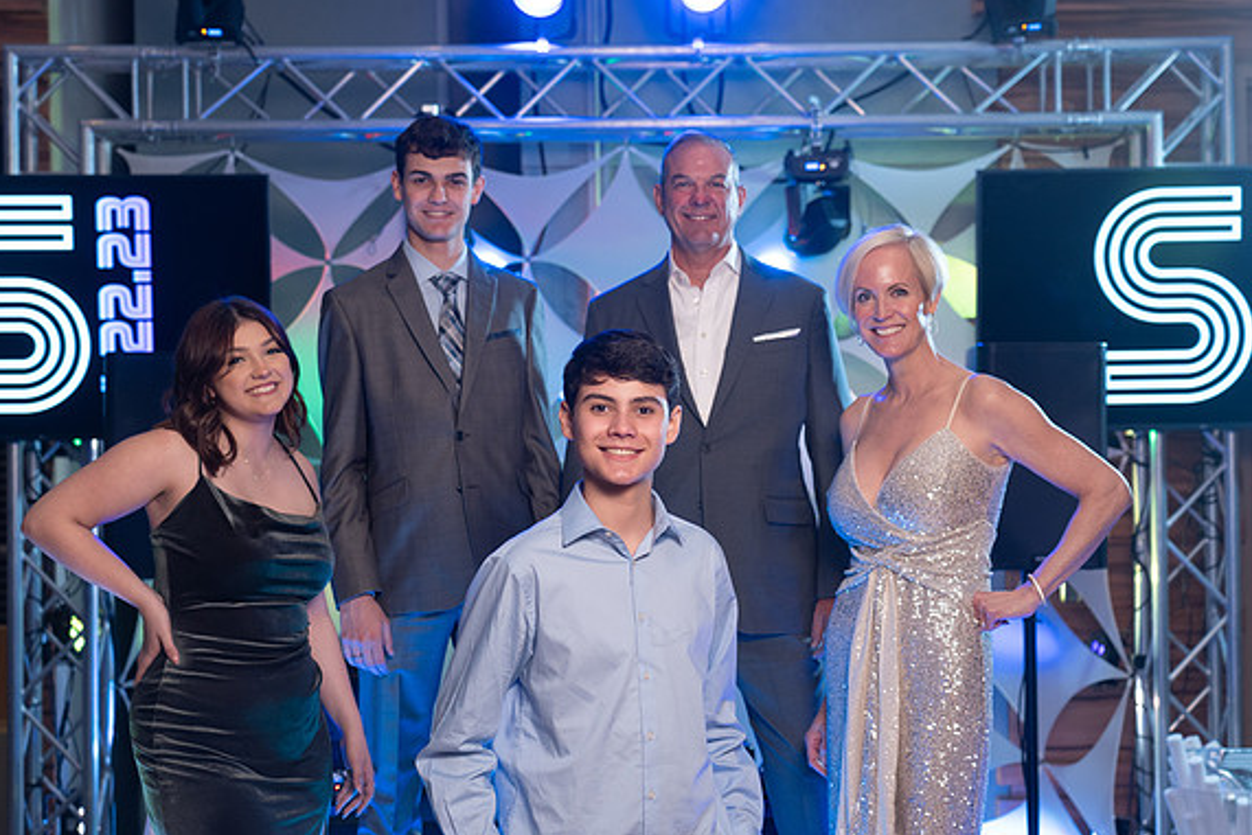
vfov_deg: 21.9
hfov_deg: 32.4
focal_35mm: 62
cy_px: 420
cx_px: 625
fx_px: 2157
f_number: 4
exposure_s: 1/80
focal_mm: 59
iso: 1000
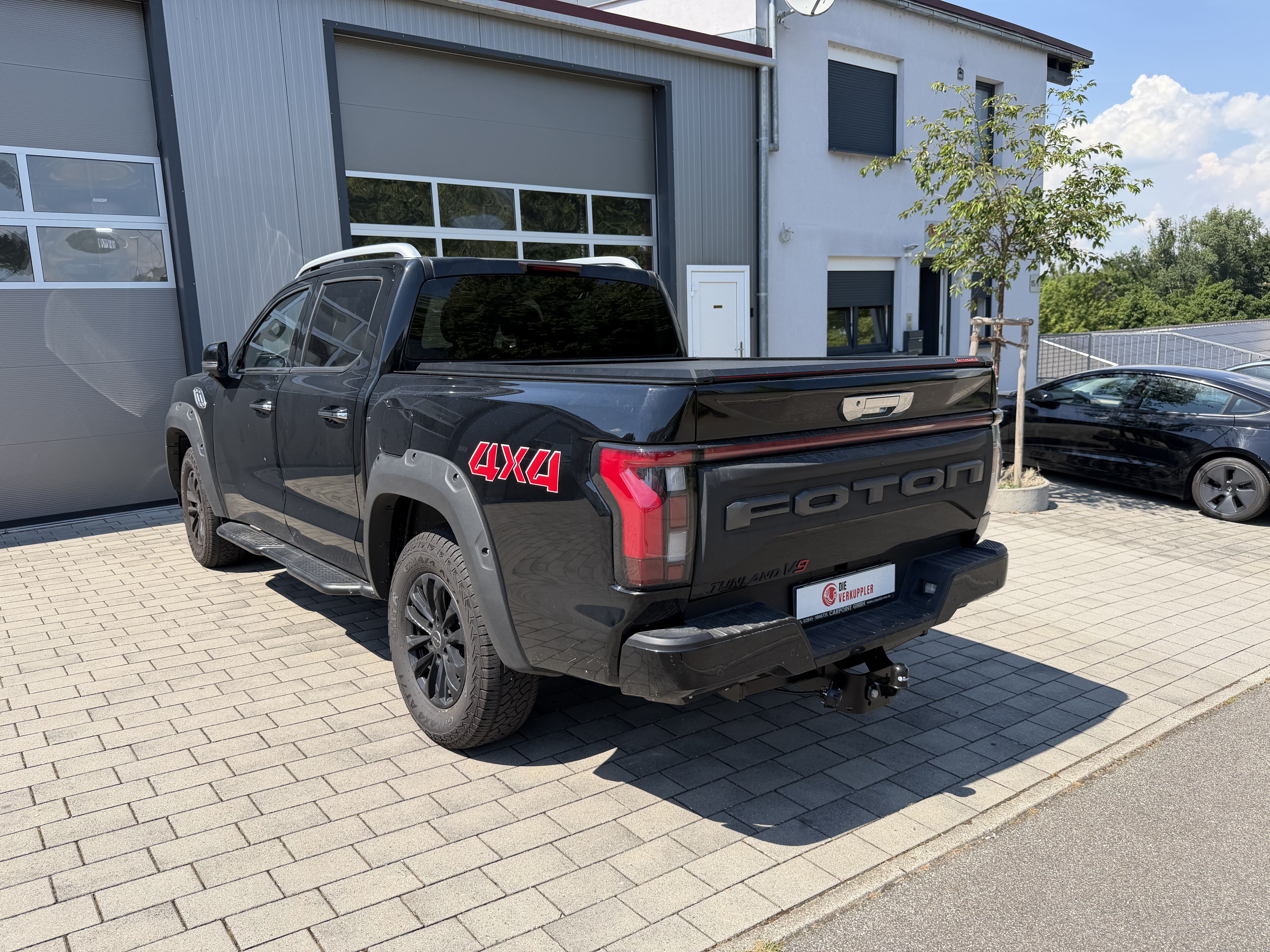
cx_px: 635
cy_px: 476
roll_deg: +1.1
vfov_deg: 56.8
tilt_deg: -7.5
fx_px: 881
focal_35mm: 24
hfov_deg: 71.6
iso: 80
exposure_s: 1/2525
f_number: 1.78
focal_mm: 6.76
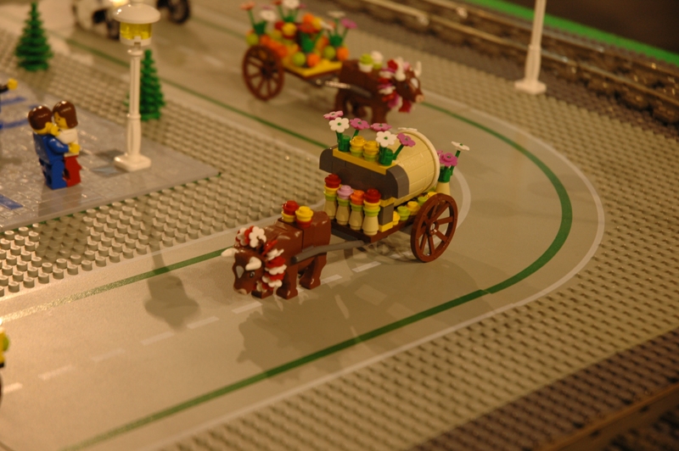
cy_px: 226
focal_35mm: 105
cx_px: 340
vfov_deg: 13.0
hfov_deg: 19.5
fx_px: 1979
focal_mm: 70
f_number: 4.5
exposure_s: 1/60
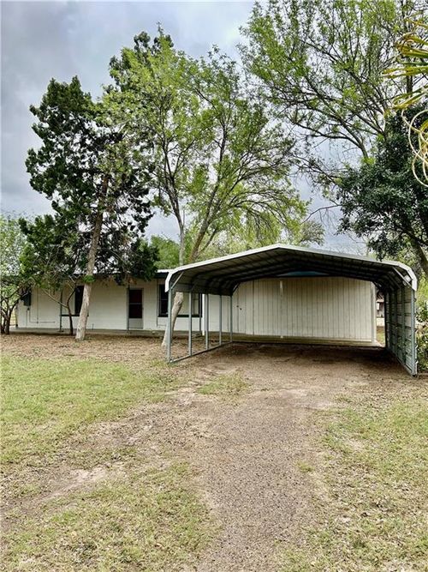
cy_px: 286
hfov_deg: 53.0
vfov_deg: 67.3
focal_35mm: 26
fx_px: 429
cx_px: 214
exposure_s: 1/3257
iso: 50
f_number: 1.5
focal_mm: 5.7
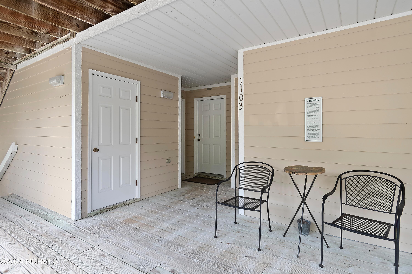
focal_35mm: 19
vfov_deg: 64.6
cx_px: 206
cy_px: 137
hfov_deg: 86.9
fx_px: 217
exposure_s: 1/20
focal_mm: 13
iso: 100
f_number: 4.8
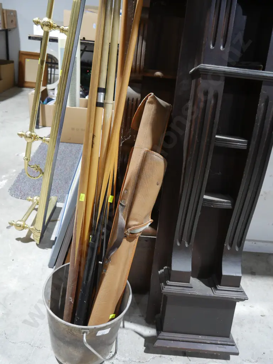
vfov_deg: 56.8
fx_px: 336
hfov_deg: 44.2
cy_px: 182
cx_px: 136
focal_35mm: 32
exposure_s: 1/60
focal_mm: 16
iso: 1000
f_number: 3.6
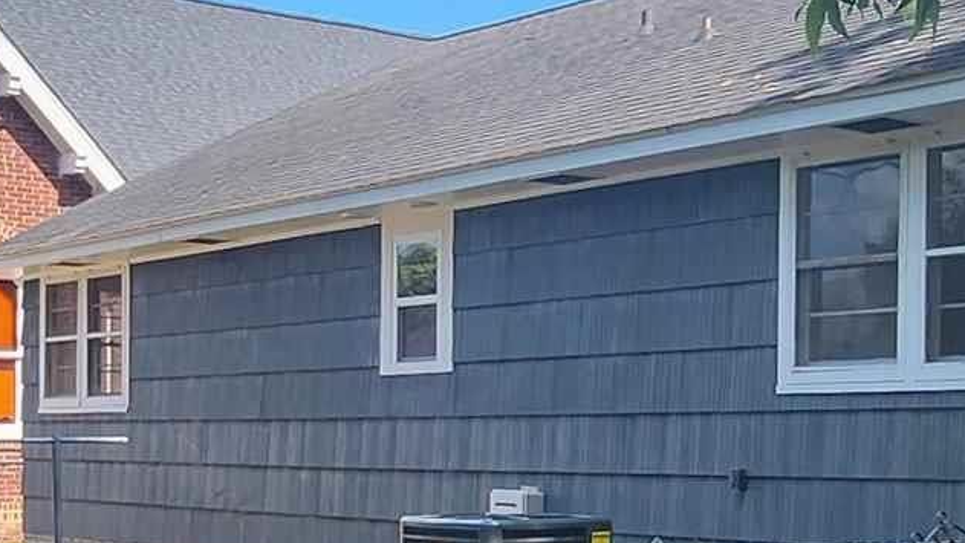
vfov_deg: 17.0
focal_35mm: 69
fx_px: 1766
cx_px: 566
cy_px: 560
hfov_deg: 30.5
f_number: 2.2
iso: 32
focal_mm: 1.7
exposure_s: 1/368
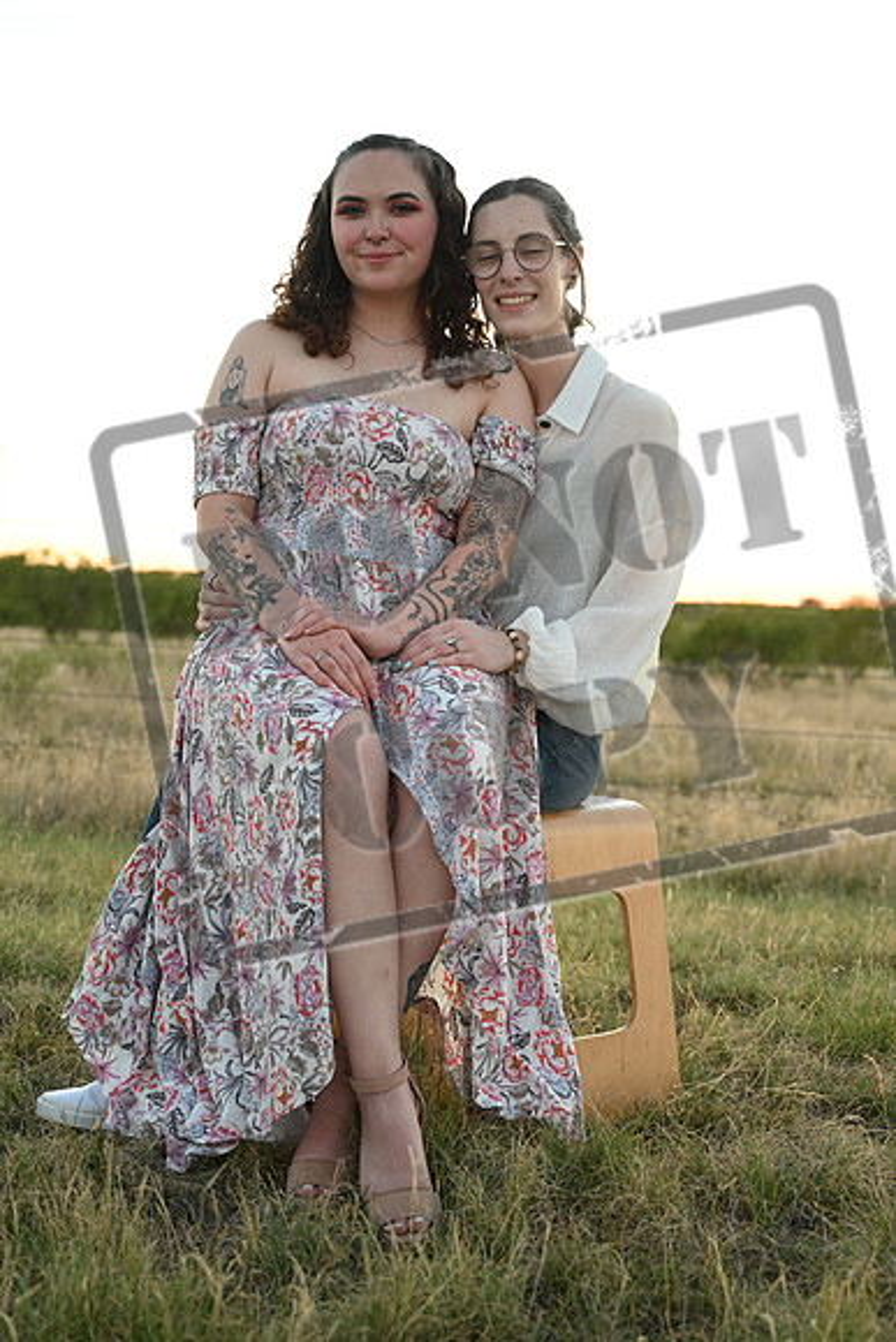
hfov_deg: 27.0
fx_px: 1865
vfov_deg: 39.6
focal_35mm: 50
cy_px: 671
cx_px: 448
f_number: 4
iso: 1250
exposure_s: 1/200
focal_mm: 50
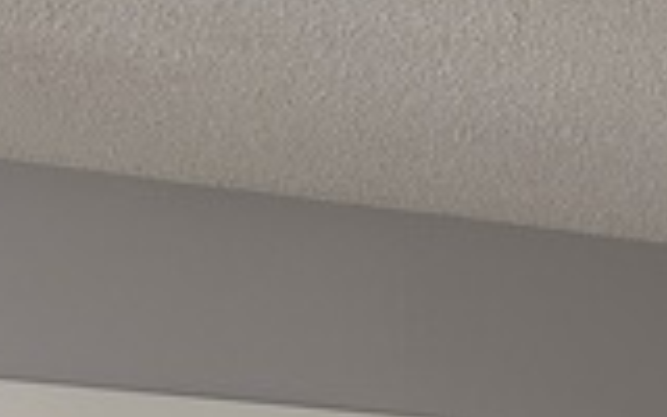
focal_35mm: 106
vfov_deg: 10.7
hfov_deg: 17.7
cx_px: 994
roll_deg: +0.0
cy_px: 984
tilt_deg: -7.3
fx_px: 1927
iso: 320
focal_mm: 6.76
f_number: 1.78
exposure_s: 1/120
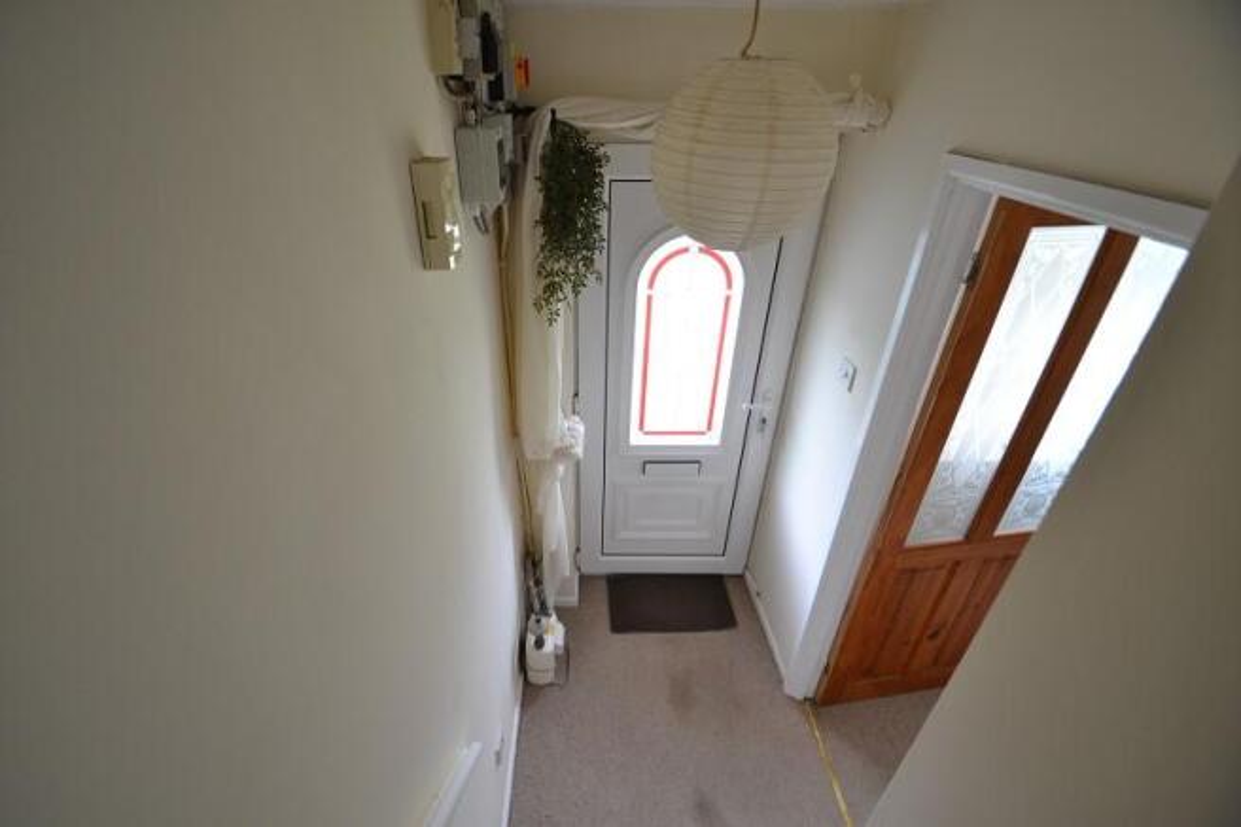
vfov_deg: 77.3
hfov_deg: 100.4
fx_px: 517
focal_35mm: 15
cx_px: 620
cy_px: 414
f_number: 4.5
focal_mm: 10
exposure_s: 1/80
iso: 400
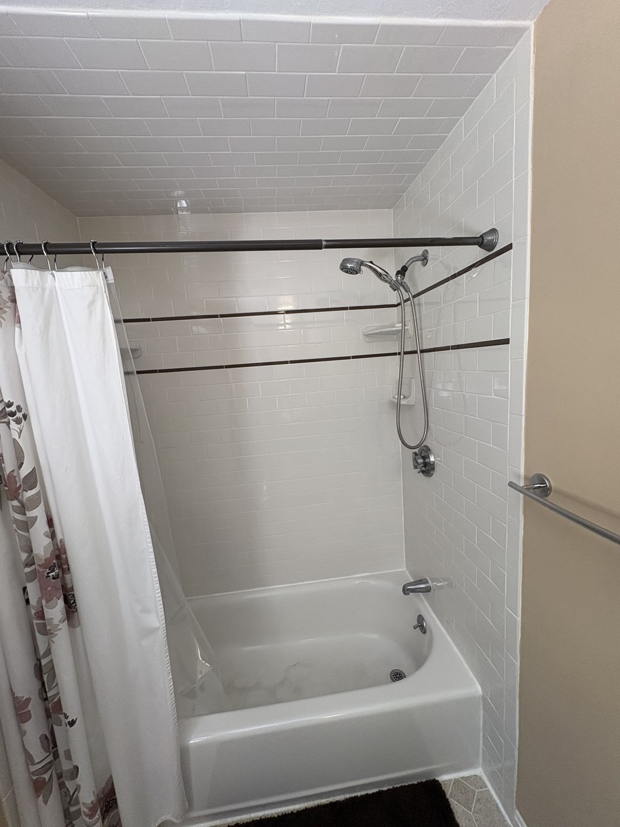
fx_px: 334
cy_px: 414
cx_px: 310
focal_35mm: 14
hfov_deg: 85.7
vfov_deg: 102.1
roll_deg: +3.9
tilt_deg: -7.2
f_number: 2.2
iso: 160
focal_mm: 2.22
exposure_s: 1/60
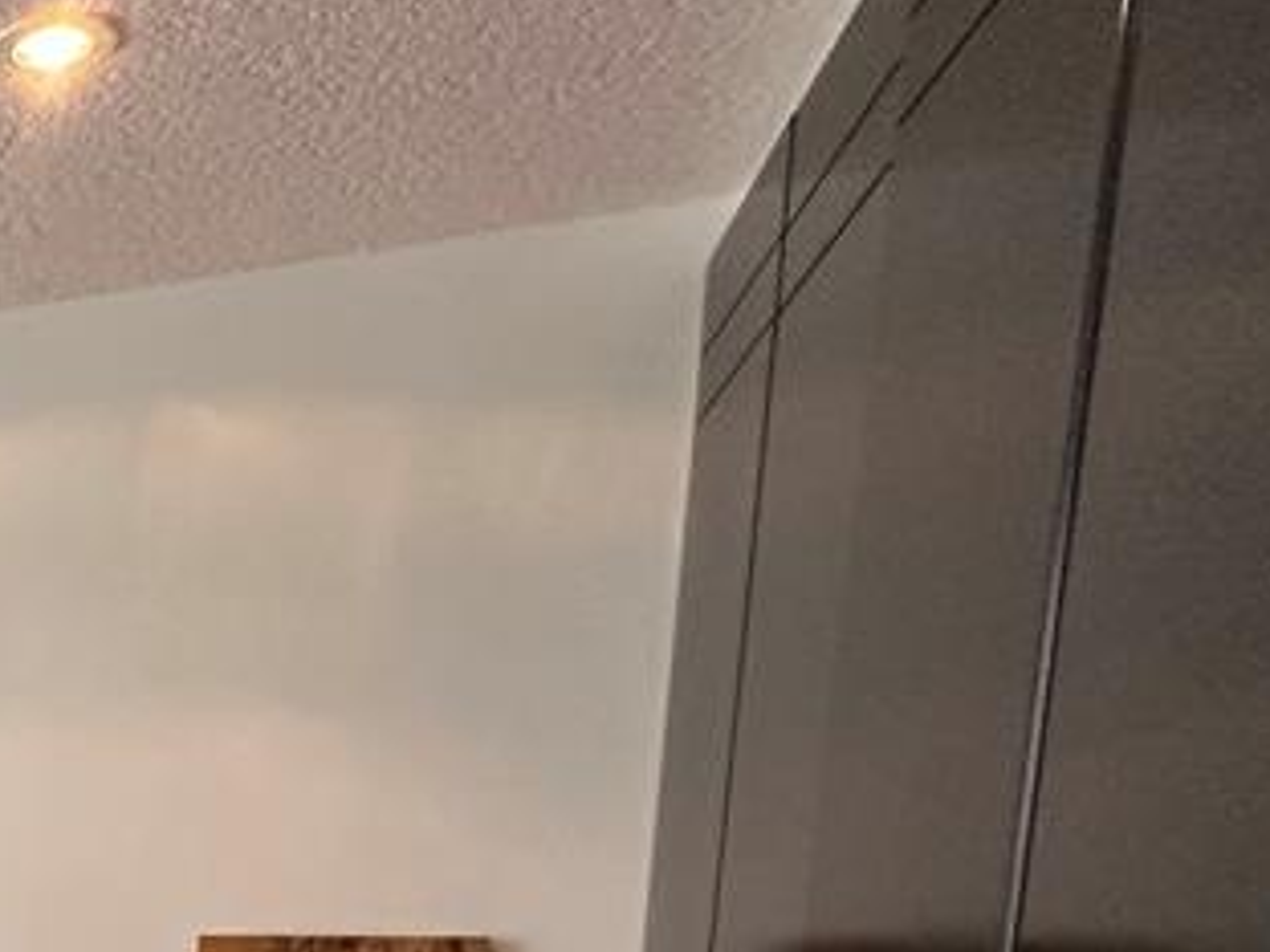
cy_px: 1151
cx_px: -566
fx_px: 1688
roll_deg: -0.9
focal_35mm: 46
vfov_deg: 27.6
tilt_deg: -7.0
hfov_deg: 28.9
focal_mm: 2.22
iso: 250
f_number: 2.2
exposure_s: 1/120
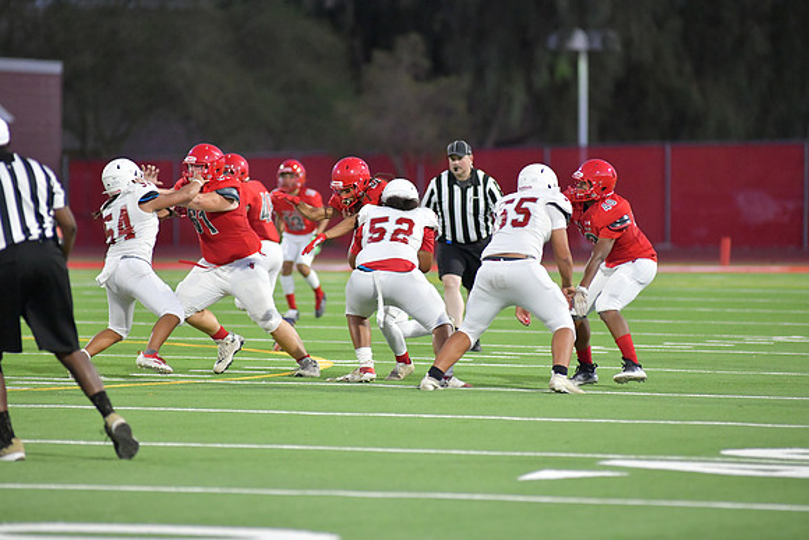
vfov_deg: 4.6
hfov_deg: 6.9
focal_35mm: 300
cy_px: 270
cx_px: 404
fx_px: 6743
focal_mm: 300
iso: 7200
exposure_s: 1/1250
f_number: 3.5
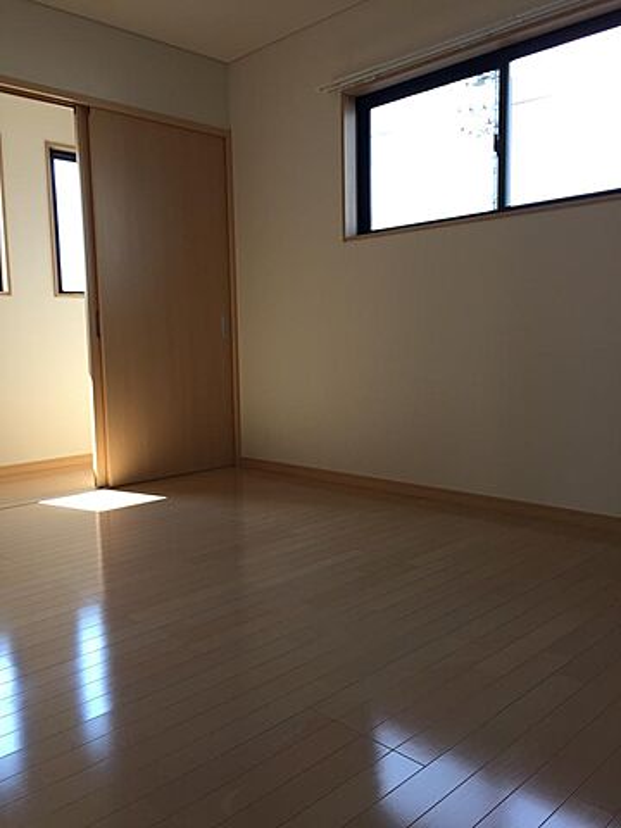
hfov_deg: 48.2
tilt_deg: -6.8
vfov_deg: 61.7
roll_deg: +0.9
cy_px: 414
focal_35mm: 29
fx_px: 694
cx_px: 310
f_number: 2.2
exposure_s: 1/120
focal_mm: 4.15
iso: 32
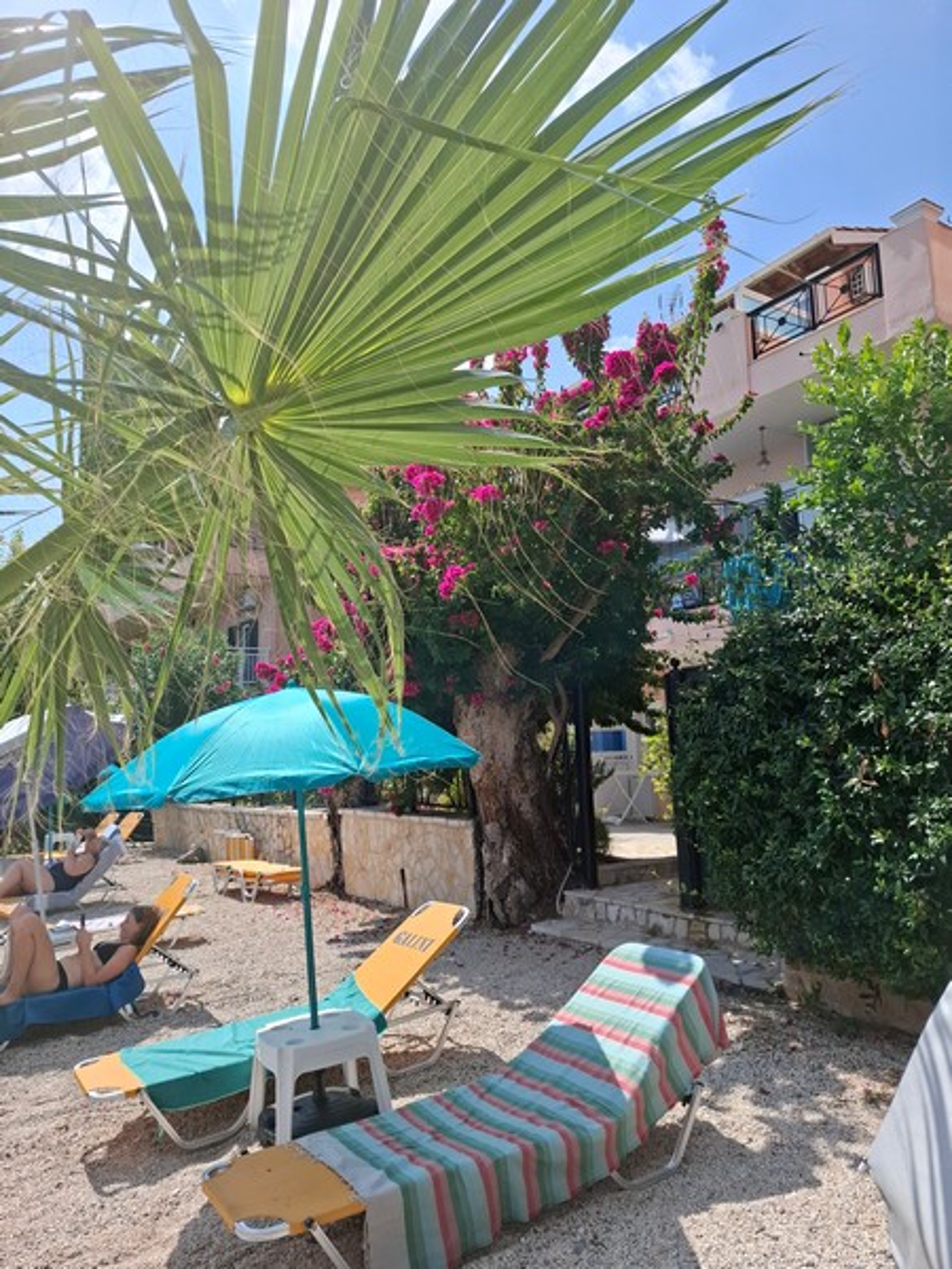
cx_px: 476
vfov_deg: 73.9
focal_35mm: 23
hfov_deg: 58.9
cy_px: 634
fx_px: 843
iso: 50
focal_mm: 5.54
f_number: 1.8
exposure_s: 1/2591
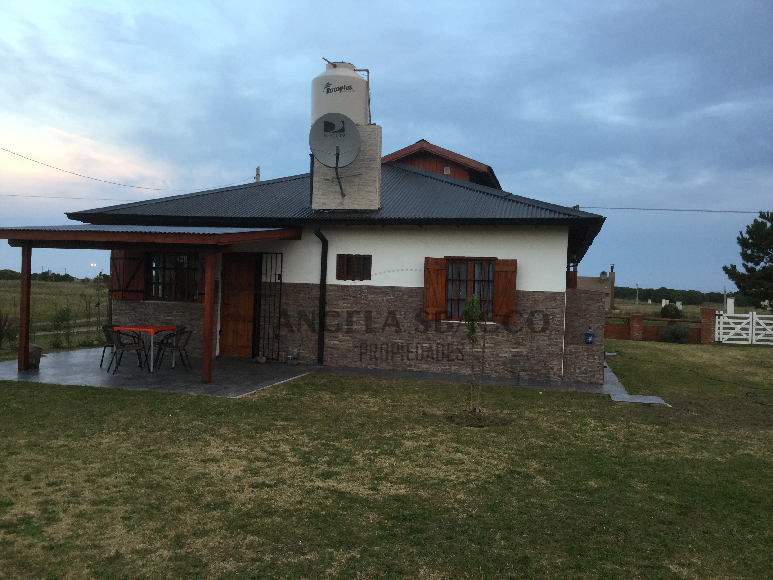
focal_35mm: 31
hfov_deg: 58.4
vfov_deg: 45.4
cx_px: 386
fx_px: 692
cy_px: 290
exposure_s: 1/33
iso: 40
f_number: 2.4
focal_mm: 3.3
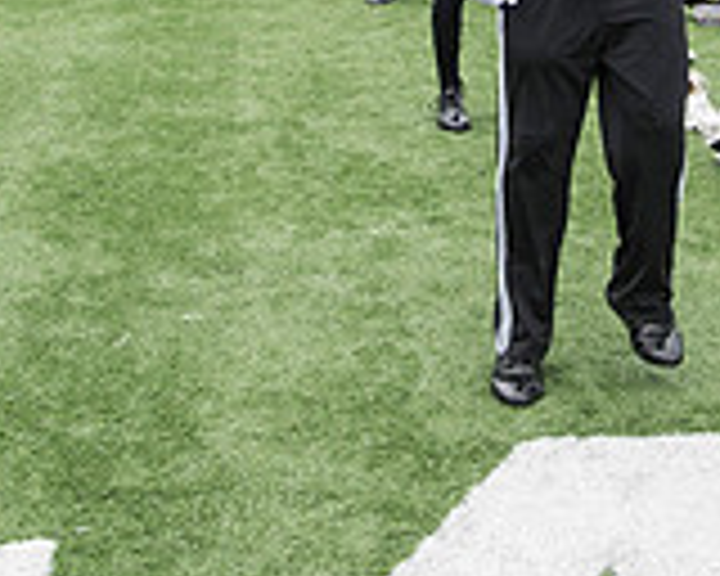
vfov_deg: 15.1
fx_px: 2024
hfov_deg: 20.1
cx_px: 518
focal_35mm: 95
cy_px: -259
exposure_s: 1/500
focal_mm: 28
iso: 640
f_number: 5.6
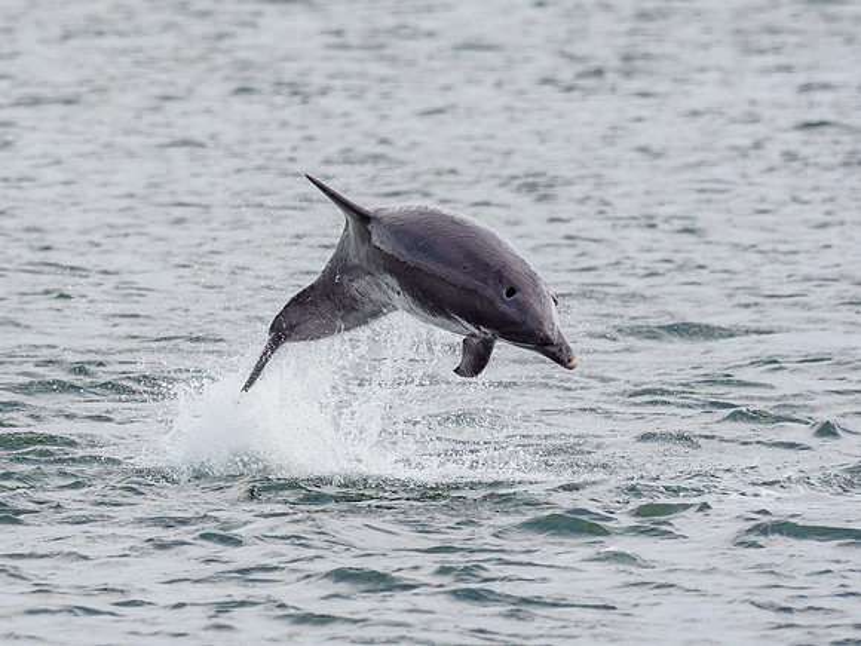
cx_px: 244
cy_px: 185
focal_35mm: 862
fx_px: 21441
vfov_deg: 1.7
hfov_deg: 2.3
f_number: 4.5
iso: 500
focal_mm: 300
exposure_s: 1/2000
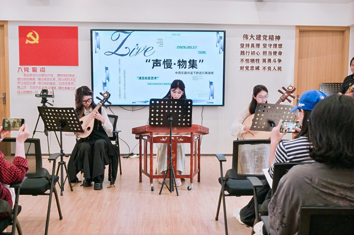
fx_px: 413
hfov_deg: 46.4
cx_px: 177
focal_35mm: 42
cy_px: 118
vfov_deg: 31.9
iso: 1250
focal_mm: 42
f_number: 5.6
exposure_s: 1/400
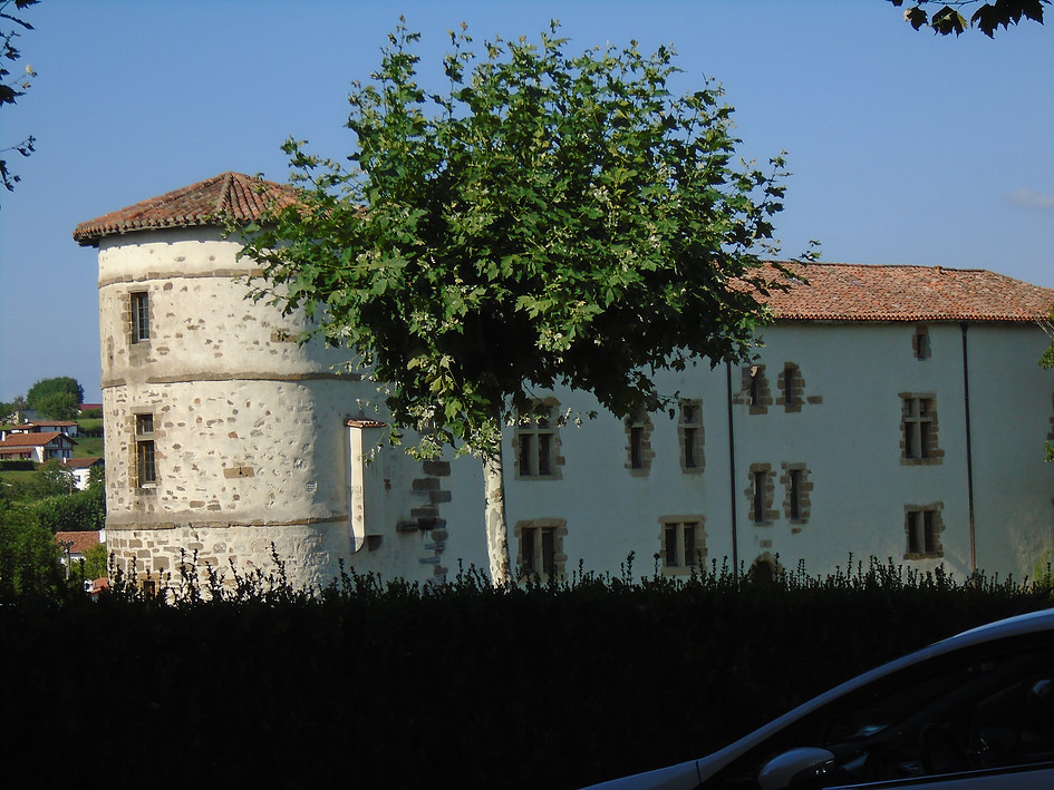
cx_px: 527
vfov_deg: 13.6
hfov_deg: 18.0
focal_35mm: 109
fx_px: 3319
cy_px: 395
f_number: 5.8
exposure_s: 1/500
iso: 100
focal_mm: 19.3
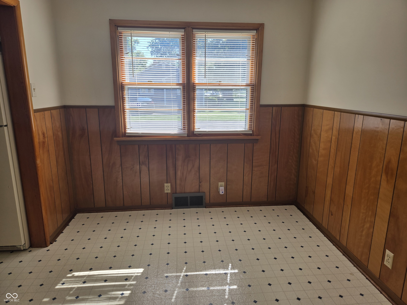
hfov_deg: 73.9
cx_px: 204
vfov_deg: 58.9
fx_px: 270
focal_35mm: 23
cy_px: 152
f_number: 1.8
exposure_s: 1/328
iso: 25
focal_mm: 5.4
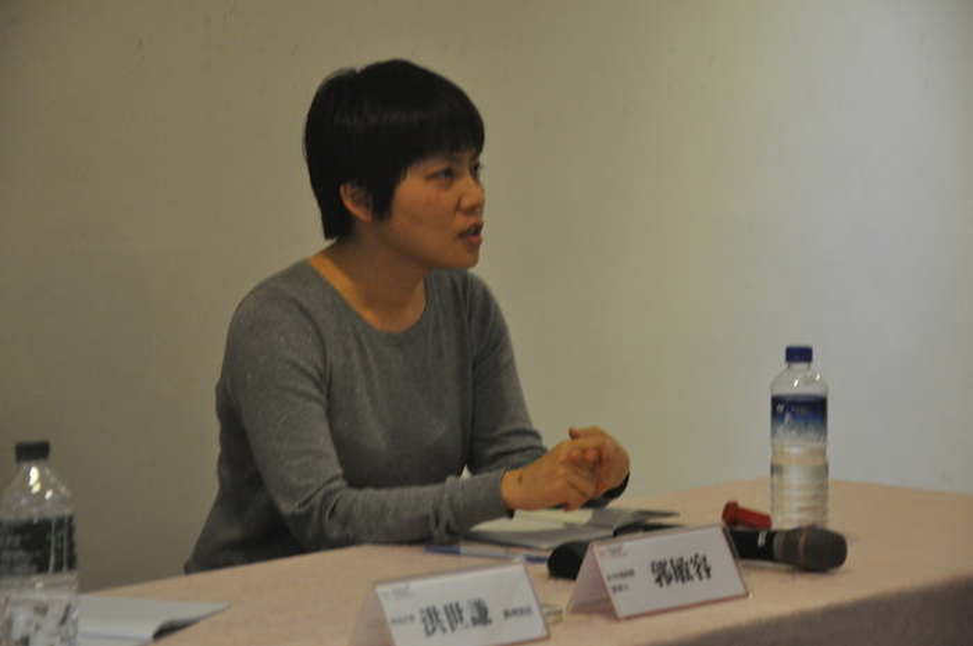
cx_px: 486
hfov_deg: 17.1
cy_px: 323
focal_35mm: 120
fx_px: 3240
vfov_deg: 11.4
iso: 1600
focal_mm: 80
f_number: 5.3
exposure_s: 1/30
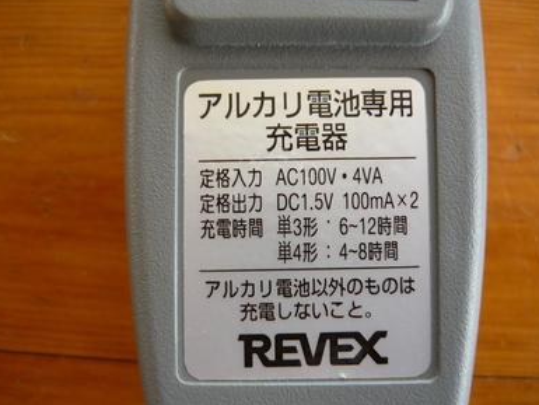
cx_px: 280
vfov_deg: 39.7
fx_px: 561
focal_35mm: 36
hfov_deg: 51.3
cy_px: 204
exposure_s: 1/100
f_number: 2.8
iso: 100
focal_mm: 5.5
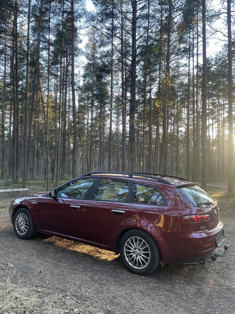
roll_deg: -2.3
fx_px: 235
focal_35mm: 26
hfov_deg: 53.1
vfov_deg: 67.3
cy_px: 157
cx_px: 118
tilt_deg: +3.0
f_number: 1.6
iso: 64
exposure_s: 1/121
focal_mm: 4.2
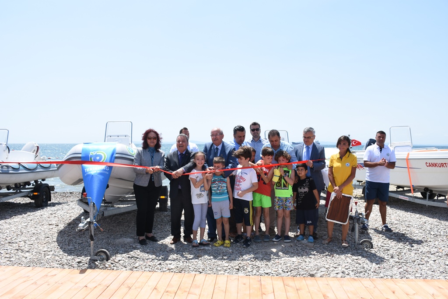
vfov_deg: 47.9
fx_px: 336
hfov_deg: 67.4
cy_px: 150
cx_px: 224
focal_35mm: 27
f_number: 7.1
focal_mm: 18
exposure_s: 1/250
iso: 100
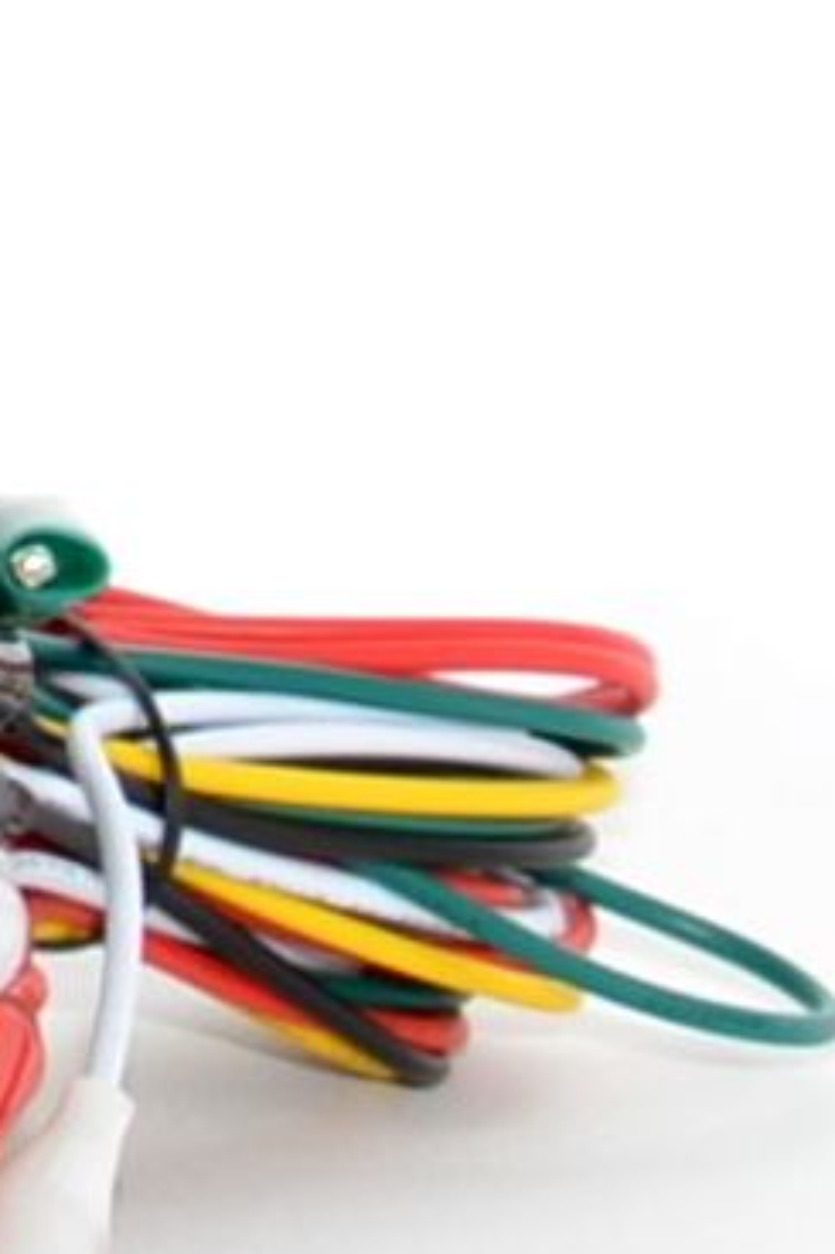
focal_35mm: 447
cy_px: -1833
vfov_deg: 4.5
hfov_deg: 3.0
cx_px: -2367
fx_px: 15565
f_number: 11
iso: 100
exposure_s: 1/90
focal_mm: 58
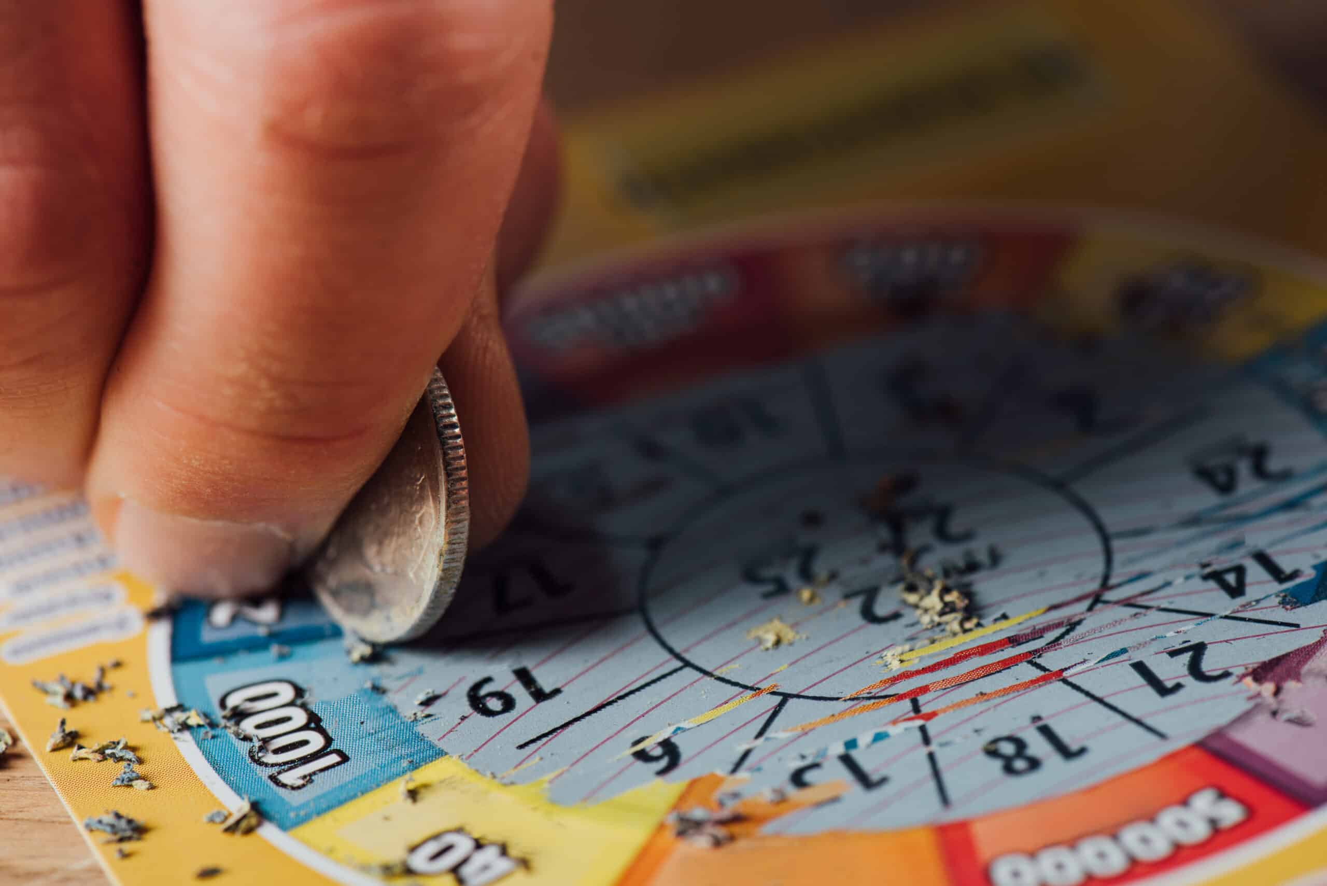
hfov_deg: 19.4
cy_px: 443
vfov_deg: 13.1
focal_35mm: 105
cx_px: 664
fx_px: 3872
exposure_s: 1/200
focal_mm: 105
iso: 100
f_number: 10
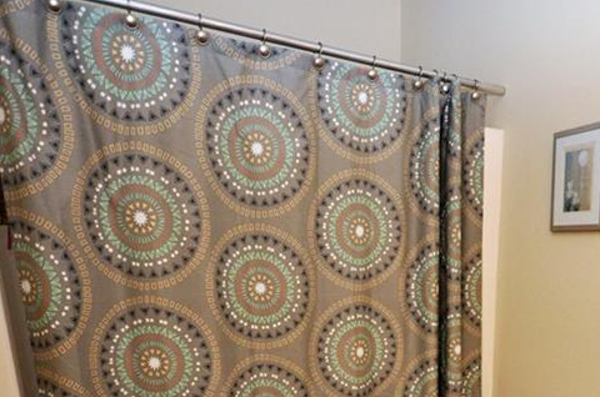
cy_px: 403
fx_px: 532
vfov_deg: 36.5
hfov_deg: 55.1
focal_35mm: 32
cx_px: 472
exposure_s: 1/60
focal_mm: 10
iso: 800
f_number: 4
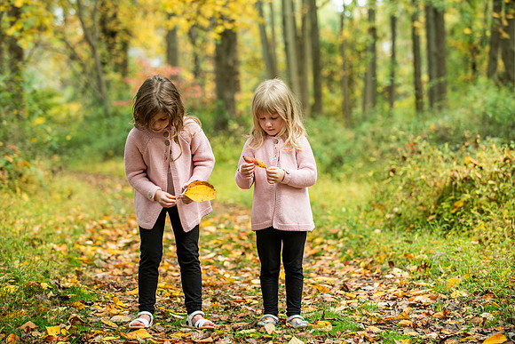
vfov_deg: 13.4
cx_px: 258
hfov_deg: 20.0
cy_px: 172
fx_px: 1459
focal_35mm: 102
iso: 640
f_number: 4
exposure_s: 1/125
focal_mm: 102
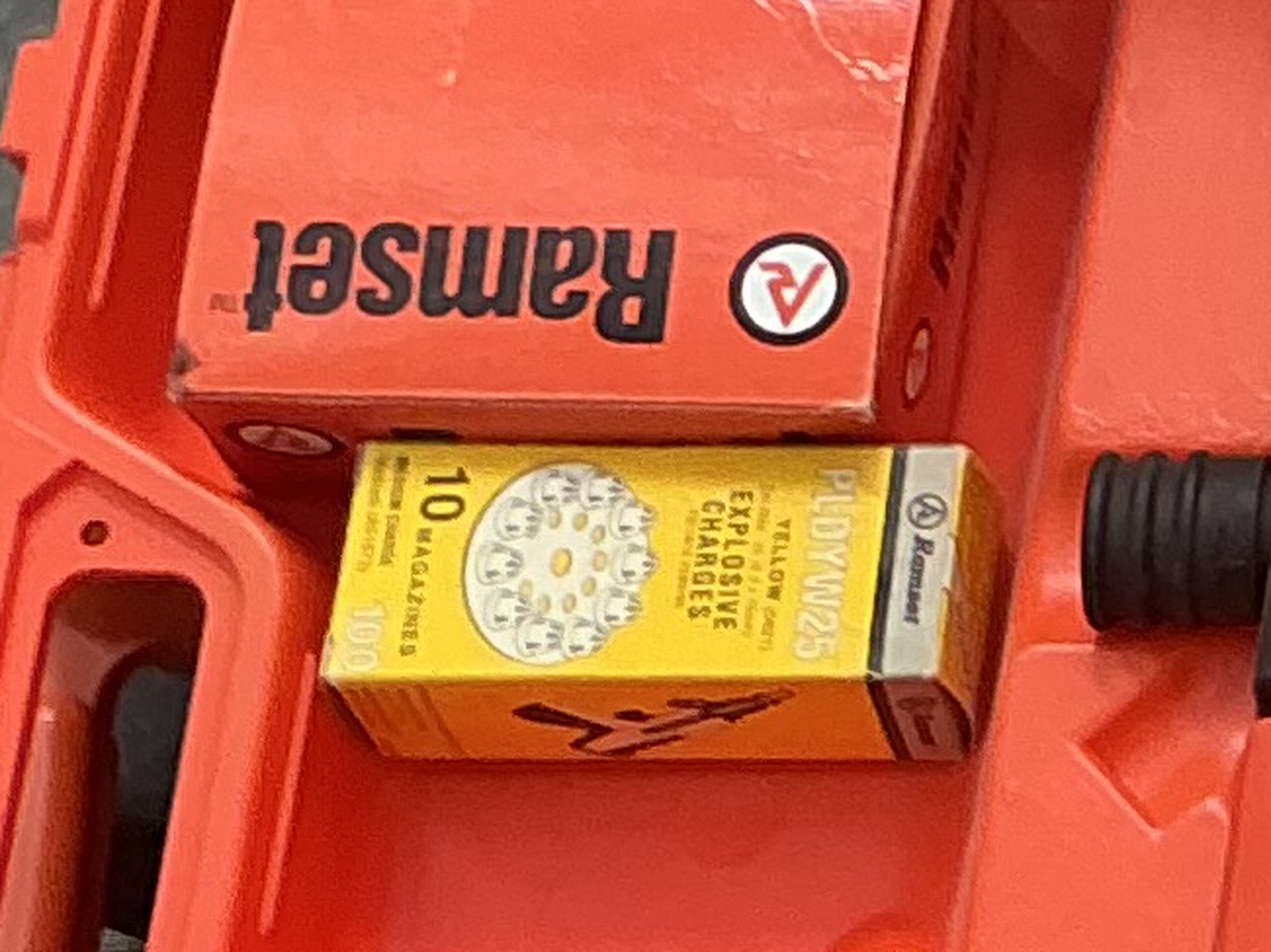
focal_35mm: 180
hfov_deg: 9.9
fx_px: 6607
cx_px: 2857
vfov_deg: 8.1
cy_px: -442
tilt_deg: -65.1
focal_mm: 3
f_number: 1.8
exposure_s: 1/100
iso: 20
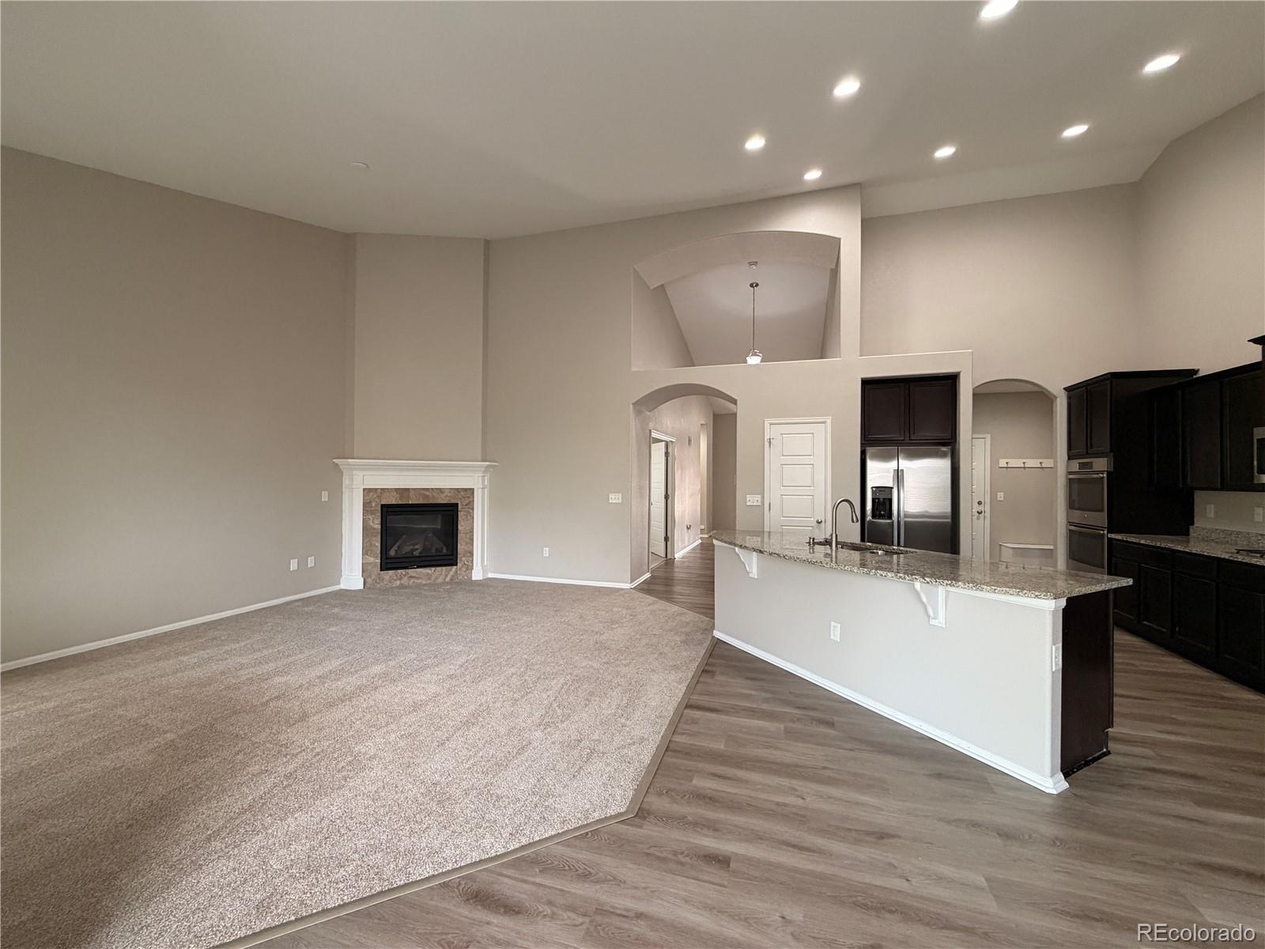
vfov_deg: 85.7
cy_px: 474
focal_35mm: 14
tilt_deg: +1.7
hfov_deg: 102.1
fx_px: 512
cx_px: 632
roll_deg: -1.0
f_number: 2.2
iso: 250
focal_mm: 2.22
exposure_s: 1/60
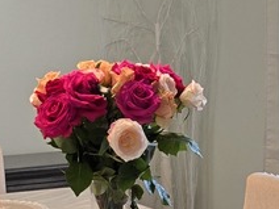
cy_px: 290
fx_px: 1257
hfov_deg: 12.7
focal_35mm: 156
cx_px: 114
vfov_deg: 9.3
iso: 80
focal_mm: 5.4
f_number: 1.8
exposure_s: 1/72.5
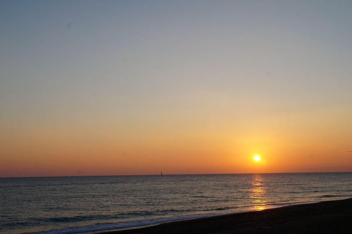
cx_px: 176
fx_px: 410
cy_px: 117
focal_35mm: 42
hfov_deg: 46.4
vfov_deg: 31.8
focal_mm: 28
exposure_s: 1/125
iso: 200
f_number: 13
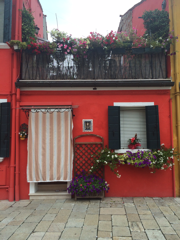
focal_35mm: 30
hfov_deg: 46.8
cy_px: 120
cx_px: 90
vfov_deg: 60.0
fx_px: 208
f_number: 2.2
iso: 32
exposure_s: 1/471
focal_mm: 4.12
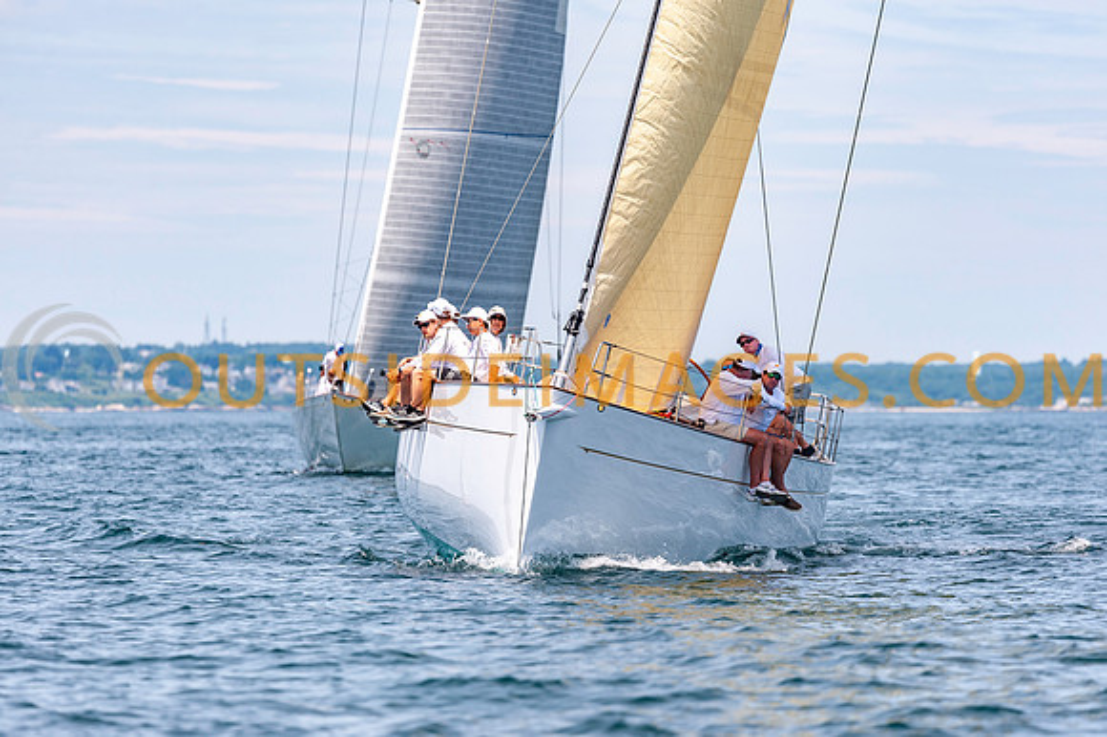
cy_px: 368
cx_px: 554
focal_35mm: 304
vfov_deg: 4.5
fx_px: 9349
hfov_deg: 6.8
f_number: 5
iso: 250
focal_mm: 300
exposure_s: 1/2000
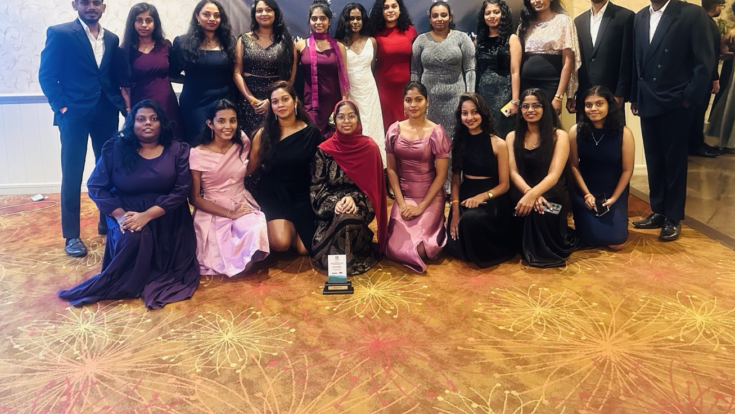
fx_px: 546
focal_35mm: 28
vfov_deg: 40.6
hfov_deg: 67.9
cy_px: 119
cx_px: 374
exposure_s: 1/33
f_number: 1.78
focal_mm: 6.86
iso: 800
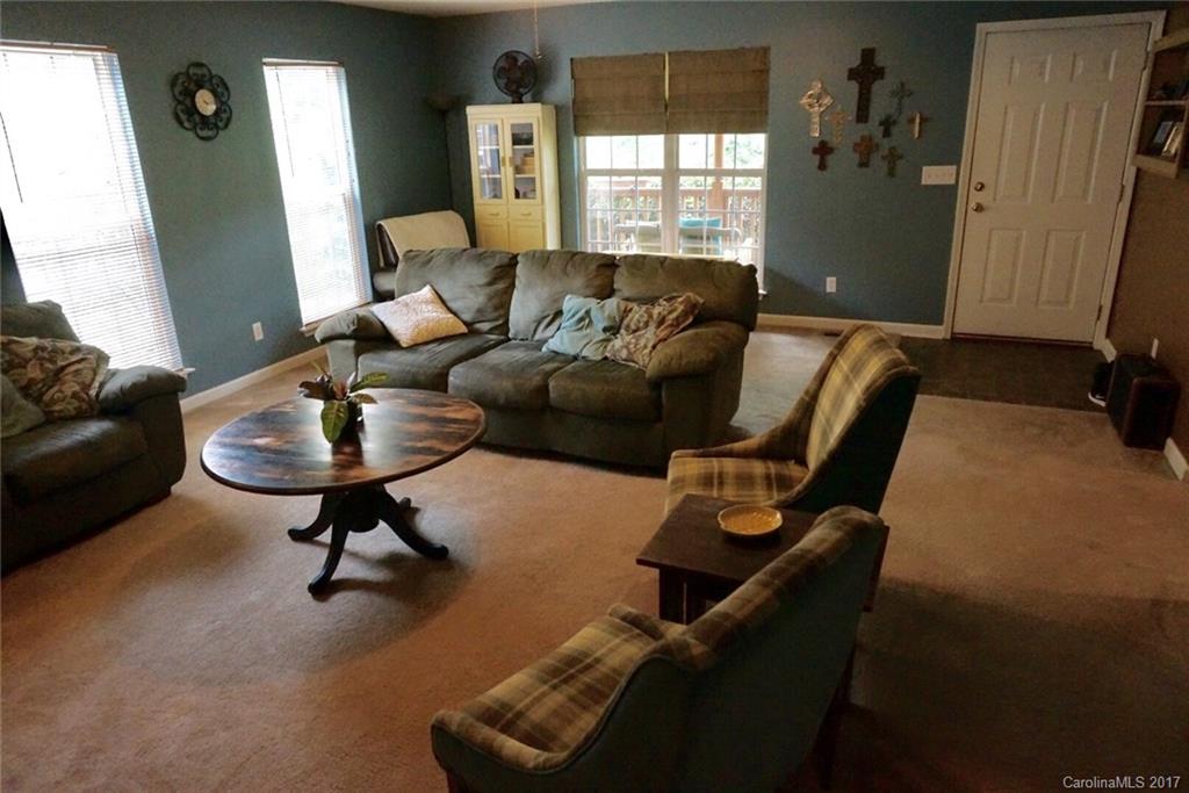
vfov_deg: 53.1
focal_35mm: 24
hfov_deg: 73.7
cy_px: 396
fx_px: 793
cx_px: 594
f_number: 5.6
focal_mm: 16
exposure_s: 1/60
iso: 3200
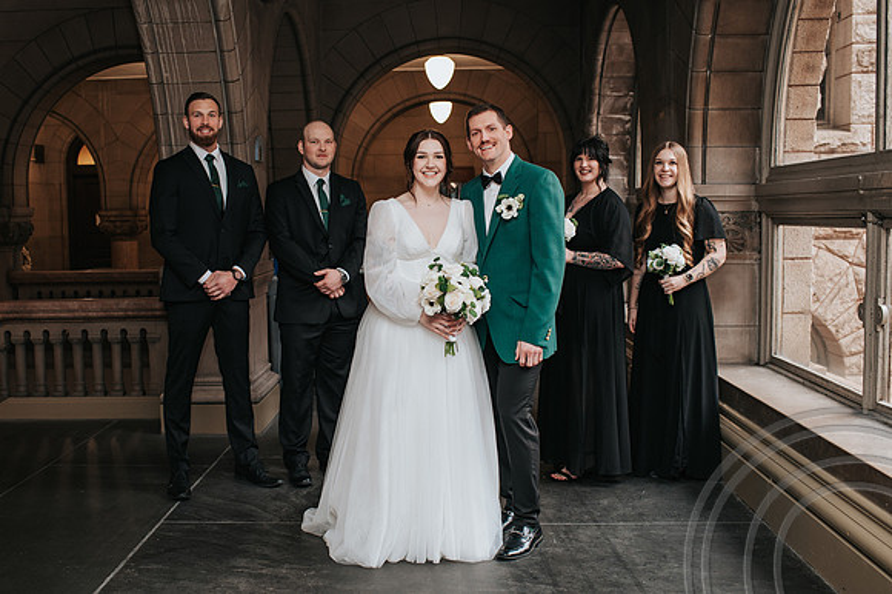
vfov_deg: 32.0
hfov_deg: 46.5
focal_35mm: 42
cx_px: 386
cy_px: 302
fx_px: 1036
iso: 800
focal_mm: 35
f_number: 3.2
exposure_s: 1/200
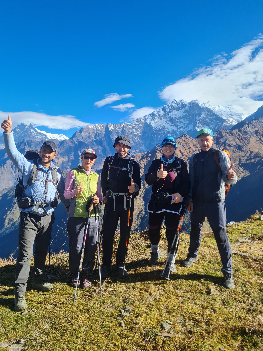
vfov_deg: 67.3
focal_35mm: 26
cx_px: 132
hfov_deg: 53.1
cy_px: 176
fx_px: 263
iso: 50
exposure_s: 1/1556
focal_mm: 5.4
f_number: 1.8
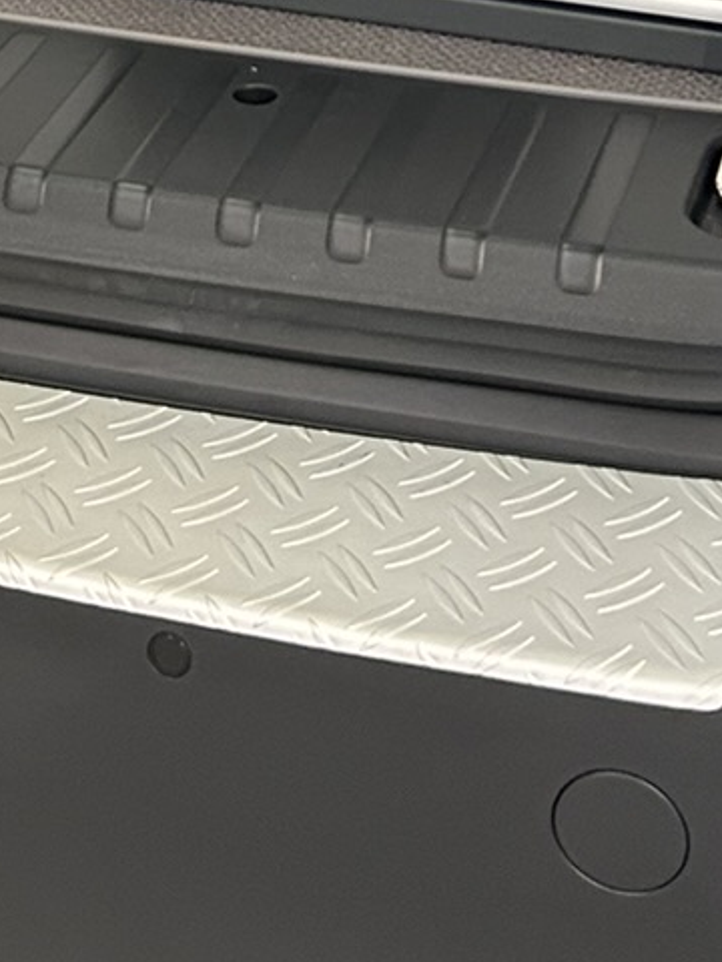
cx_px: 50
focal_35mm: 111
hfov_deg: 13.2
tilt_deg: -6.4
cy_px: -946
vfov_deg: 14.7
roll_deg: +1.2
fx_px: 3087
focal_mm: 5.7
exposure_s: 1/50
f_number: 1.5
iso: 200
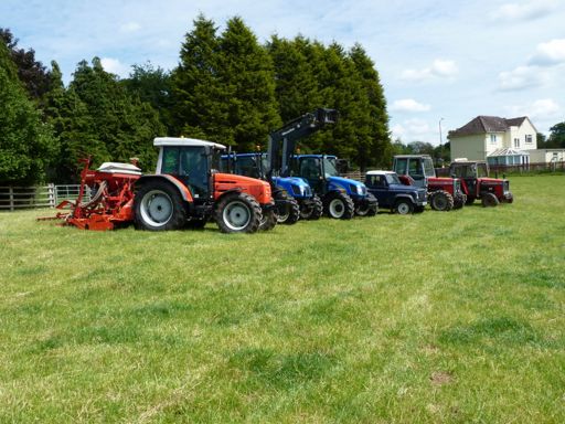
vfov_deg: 41.8
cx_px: 282
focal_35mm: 34
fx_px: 555
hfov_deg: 54.0
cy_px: 212
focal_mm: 6
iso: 80
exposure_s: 1/250
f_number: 5.6
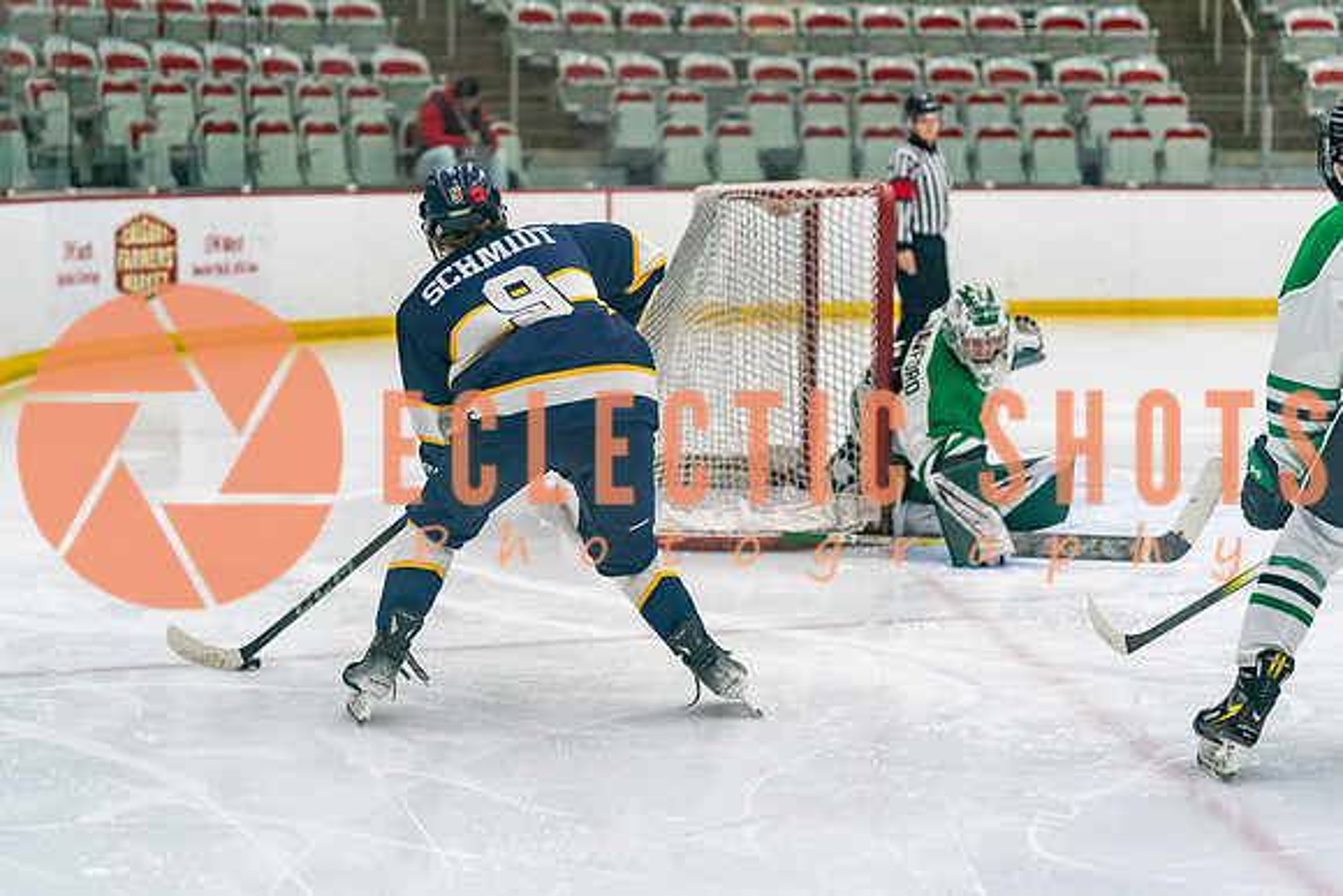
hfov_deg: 23.7
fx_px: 3201
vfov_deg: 15.9
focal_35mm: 86
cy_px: 504
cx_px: 588
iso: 4000
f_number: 2.8
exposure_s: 1/1600
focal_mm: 76
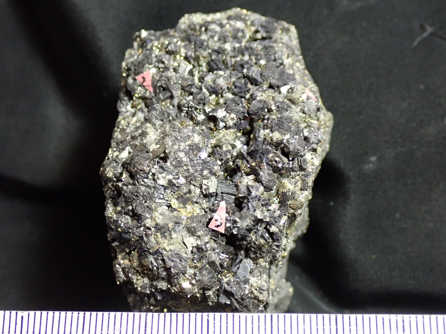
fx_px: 696
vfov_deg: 27.0
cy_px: 167
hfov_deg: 35.5
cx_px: 223
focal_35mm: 54
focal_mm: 9.65
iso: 800
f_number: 3.3
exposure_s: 1/25
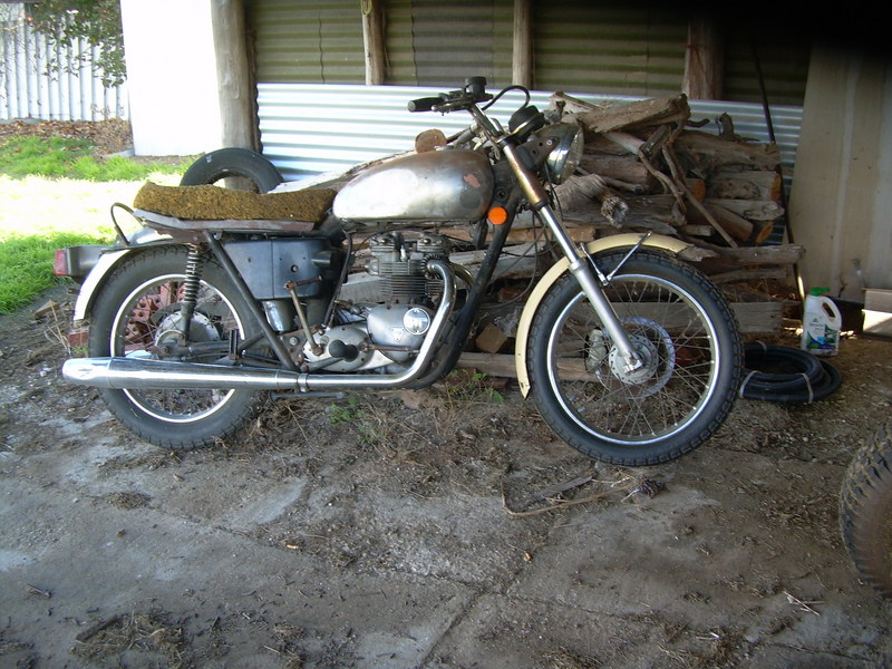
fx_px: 979
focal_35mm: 38
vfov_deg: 37.7
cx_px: 446
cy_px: 334
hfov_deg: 49.0
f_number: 2.8
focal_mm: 6.3
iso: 50
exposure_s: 1/50.4
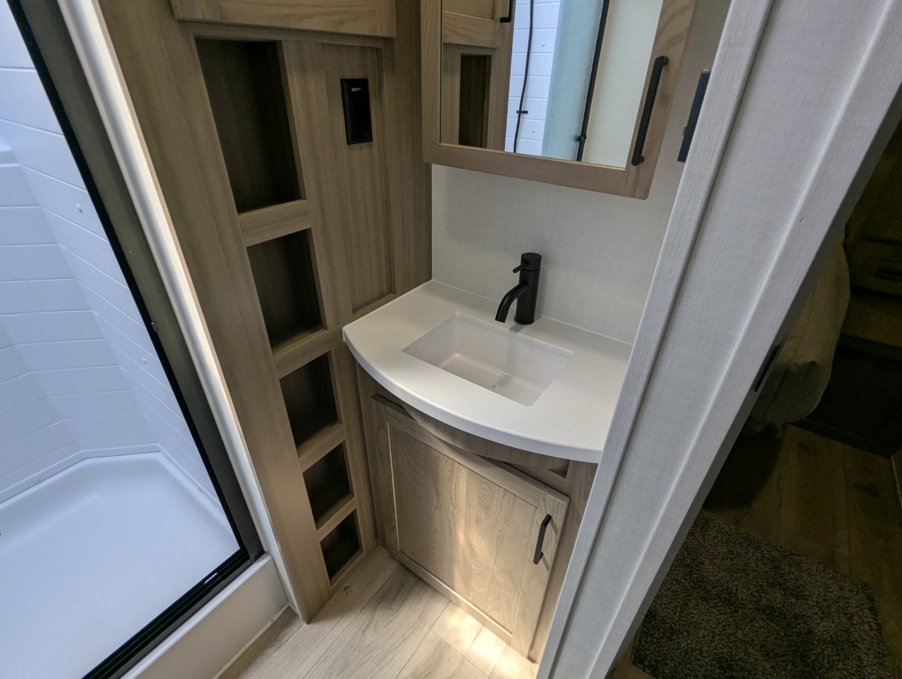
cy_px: 340
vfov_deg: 78.2
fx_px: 417
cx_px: 451
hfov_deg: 94.4
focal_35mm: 16
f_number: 2.2
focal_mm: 2.35
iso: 82
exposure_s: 1/209
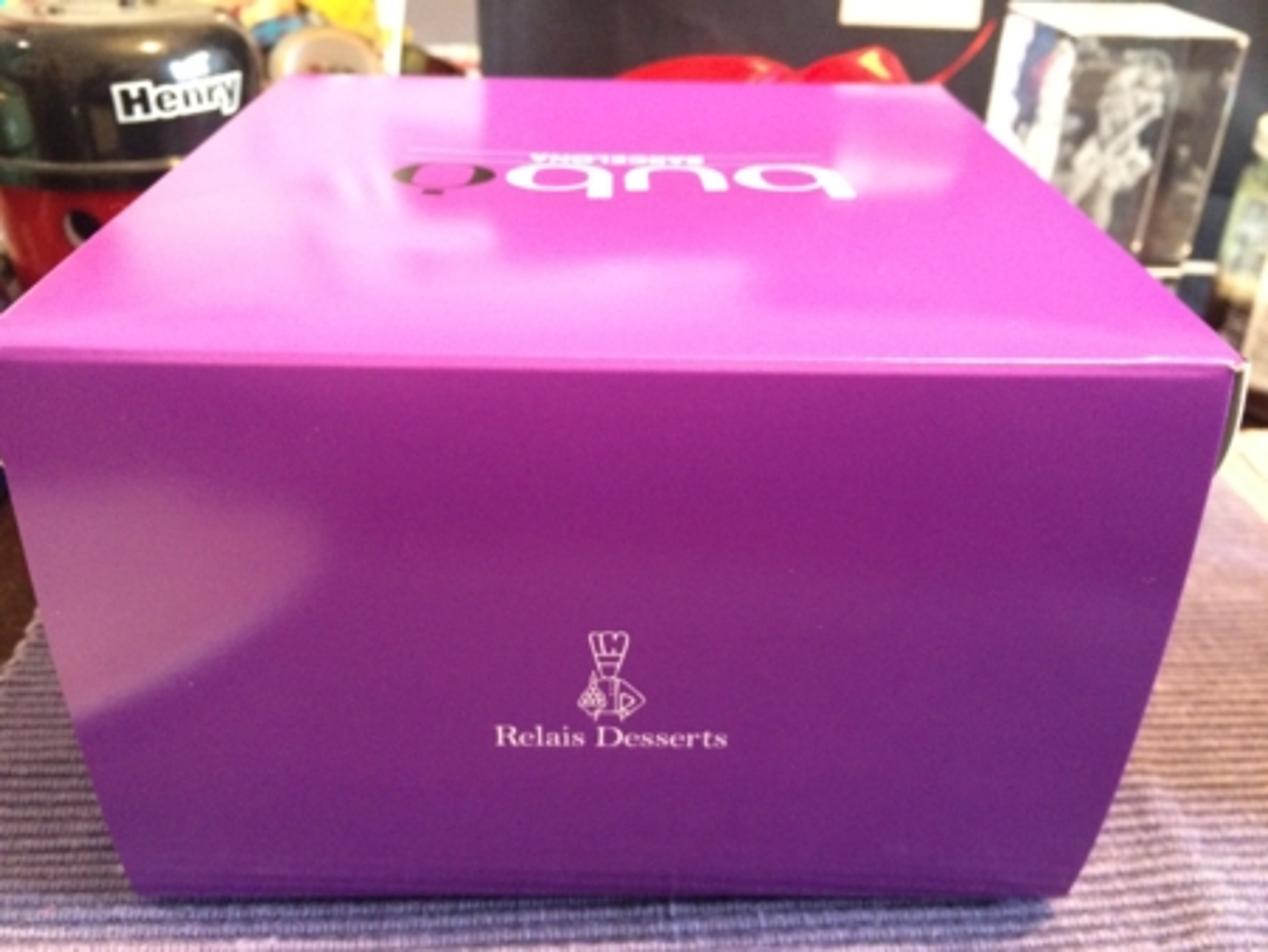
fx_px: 1063
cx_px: 634
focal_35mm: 29
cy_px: 476
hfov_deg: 61.6
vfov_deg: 48.3
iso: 320
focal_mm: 4.15
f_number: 2.2
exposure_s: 1/15
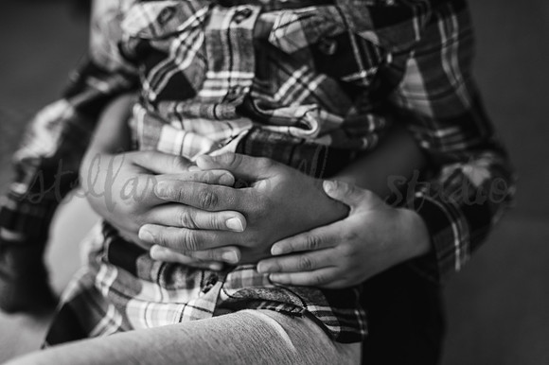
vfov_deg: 27.0
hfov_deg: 39.6
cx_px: 274
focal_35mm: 50
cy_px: 182
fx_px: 762
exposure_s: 1/160
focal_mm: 50
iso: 1250
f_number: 2
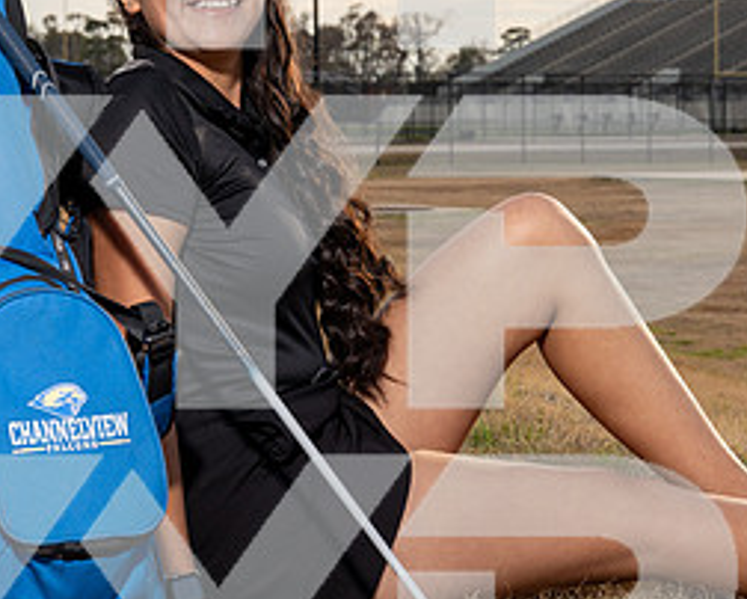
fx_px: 2390
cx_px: 350
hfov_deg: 17.8
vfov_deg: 14.3
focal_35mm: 108
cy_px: 254
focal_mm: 50
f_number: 8
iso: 160
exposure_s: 1/250
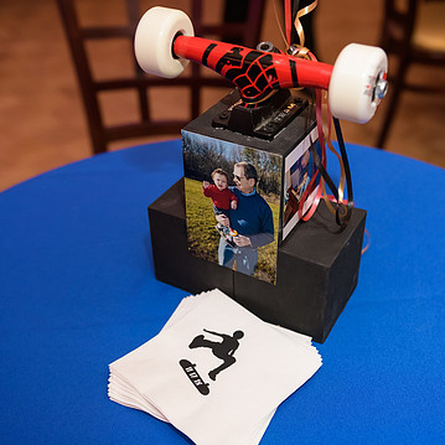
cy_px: 237
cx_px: 240
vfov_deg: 38.3
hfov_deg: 38.3
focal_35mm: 44
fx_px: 640
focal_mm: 32
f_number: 3.2
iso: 1600
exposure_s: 1/125
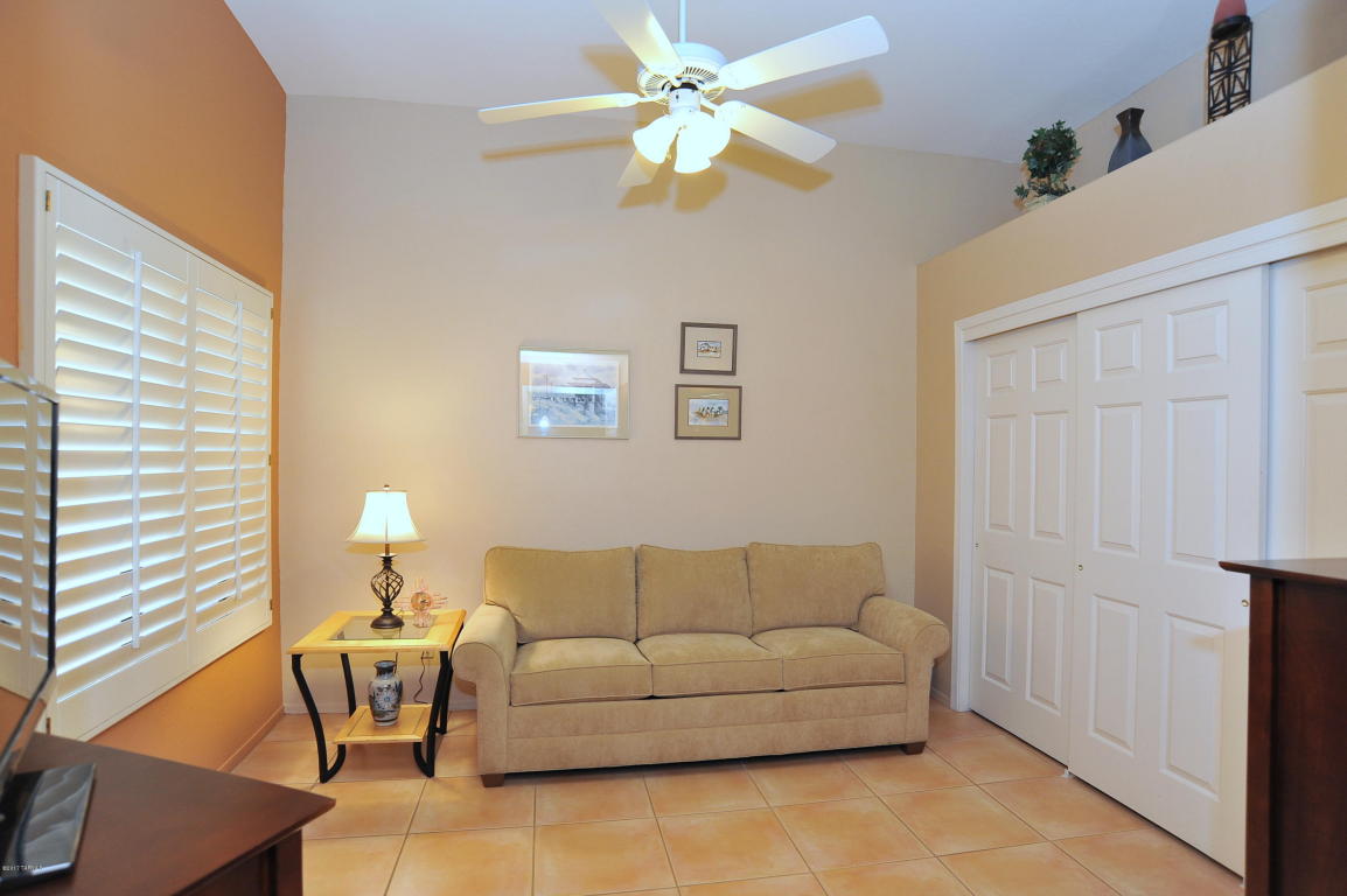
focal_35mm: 18
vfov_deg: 67.3
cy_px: 448
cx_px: 674
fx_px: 673
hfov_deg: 90.0
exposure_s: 1/40
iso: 1000
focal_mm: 18
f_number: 7.1
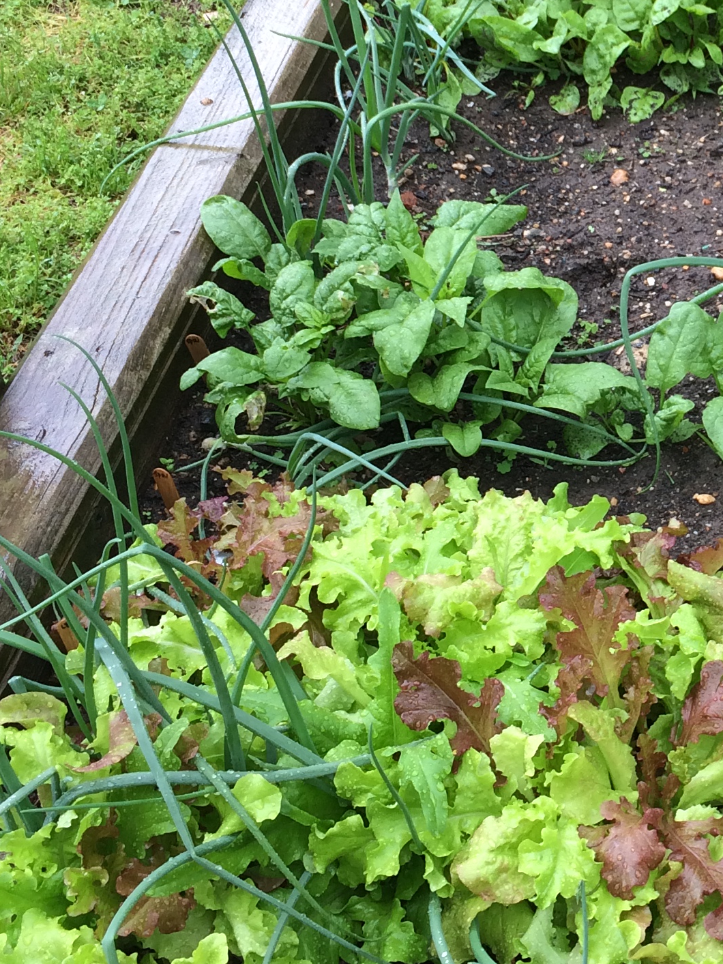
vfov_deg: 28.7
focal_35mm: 67
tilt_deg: -35.1
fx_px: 1866
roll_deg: +2.3
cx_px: 789
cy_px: 282
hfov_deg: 20.9
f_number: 2.2
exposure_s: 1/134
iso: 32
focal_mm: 4.15
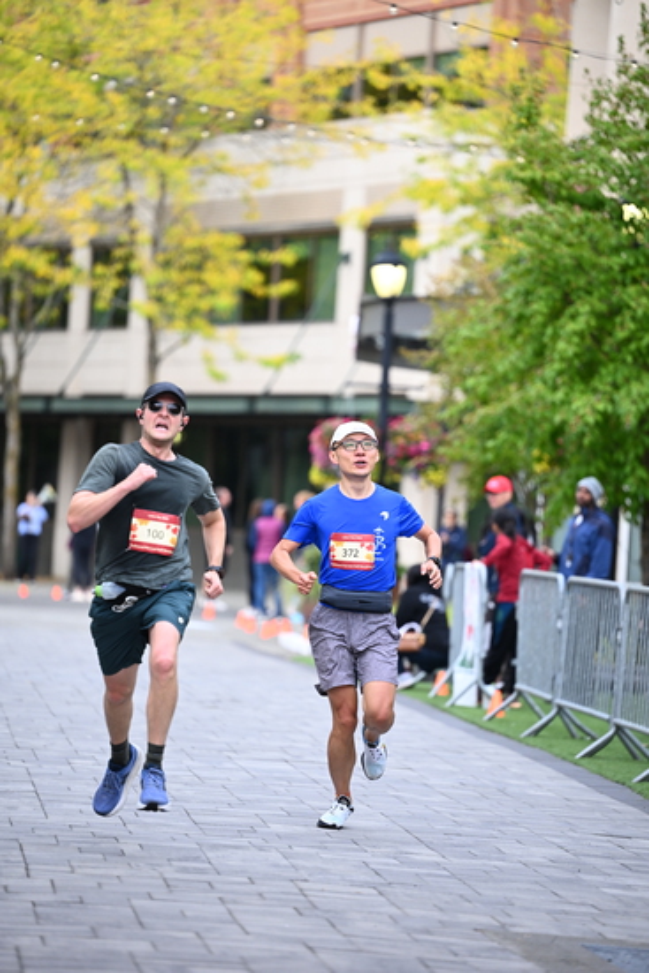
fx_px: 4459
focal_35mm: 165
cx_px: 324
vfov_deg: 12.4
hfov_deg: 8.3
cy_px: 486
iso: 1000
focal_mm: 165
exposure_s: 1/1600
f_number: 2.8
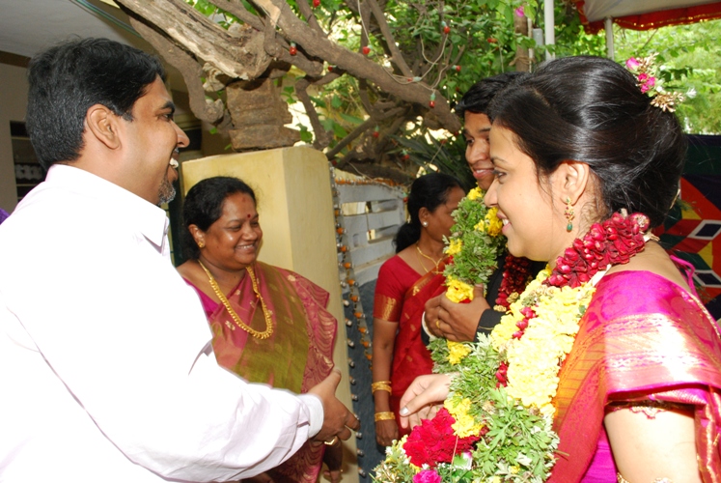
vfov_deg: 43.7
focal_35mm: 30
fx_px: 602
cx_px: 360
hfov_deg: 61.9
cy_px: 242
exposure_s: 1/60
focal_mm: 20
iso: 800
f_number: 7.1
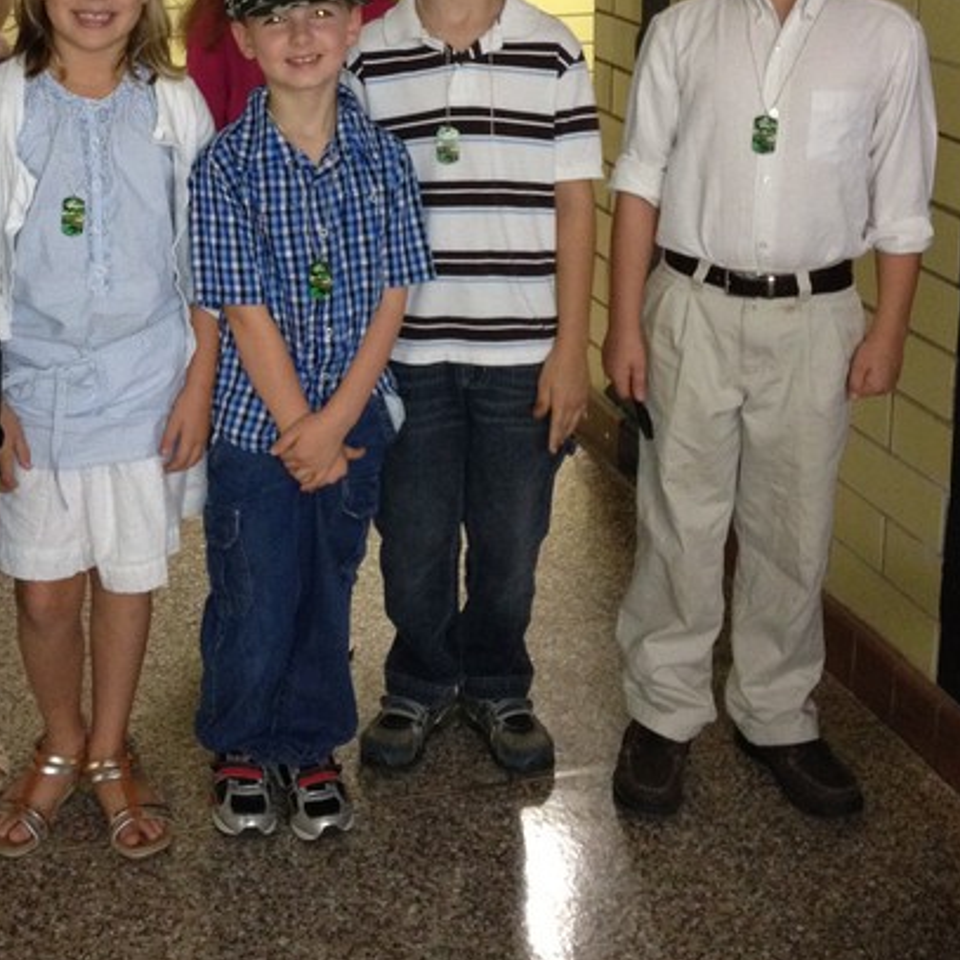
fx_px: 1945
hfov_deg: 27.4
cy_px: 142
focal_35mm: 62
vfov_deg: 27.0
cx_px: 267
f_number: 2.4
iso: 250
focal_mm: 4.28
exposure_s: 1/20
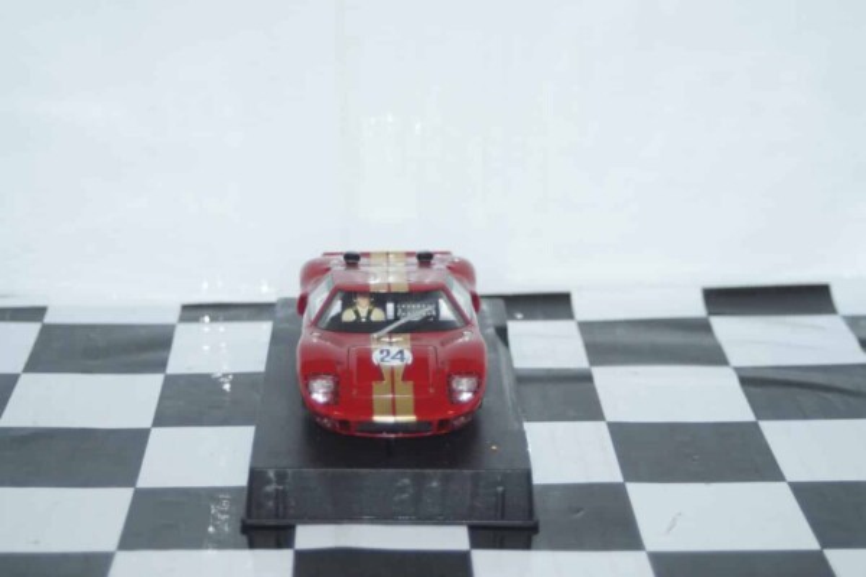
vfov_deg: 15.2
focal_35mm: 90
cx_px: 433
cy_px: 288
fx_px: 2165
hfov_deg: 22.6
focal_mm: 60
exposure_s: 1/125
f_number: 5.6
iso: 640
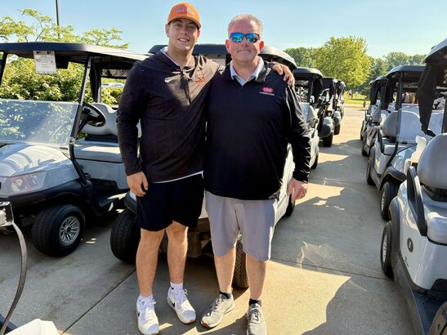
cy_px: 168
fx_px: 336
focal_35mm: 26
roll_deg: -1.8
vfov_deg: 53.0
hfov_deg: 67.3
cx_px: 224
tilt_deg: -9.5
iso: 64
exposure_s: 1/1287
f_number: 1.6
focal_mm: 5.96
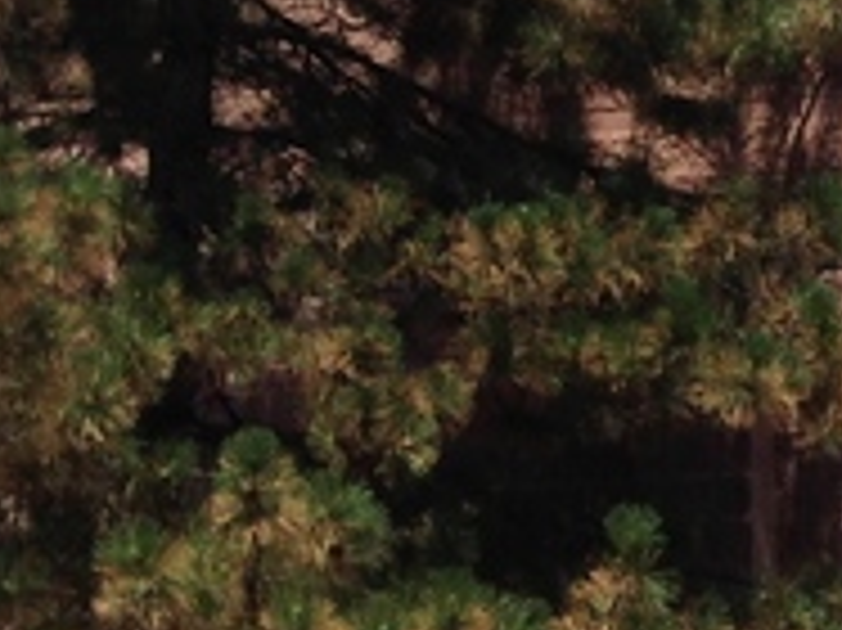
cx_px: 1792
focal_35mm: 194
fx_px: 4716
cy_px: 740
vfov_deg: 7.6
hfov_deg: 9.4
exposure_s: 1/2262
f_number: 2.4
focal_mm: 4.13
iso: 50
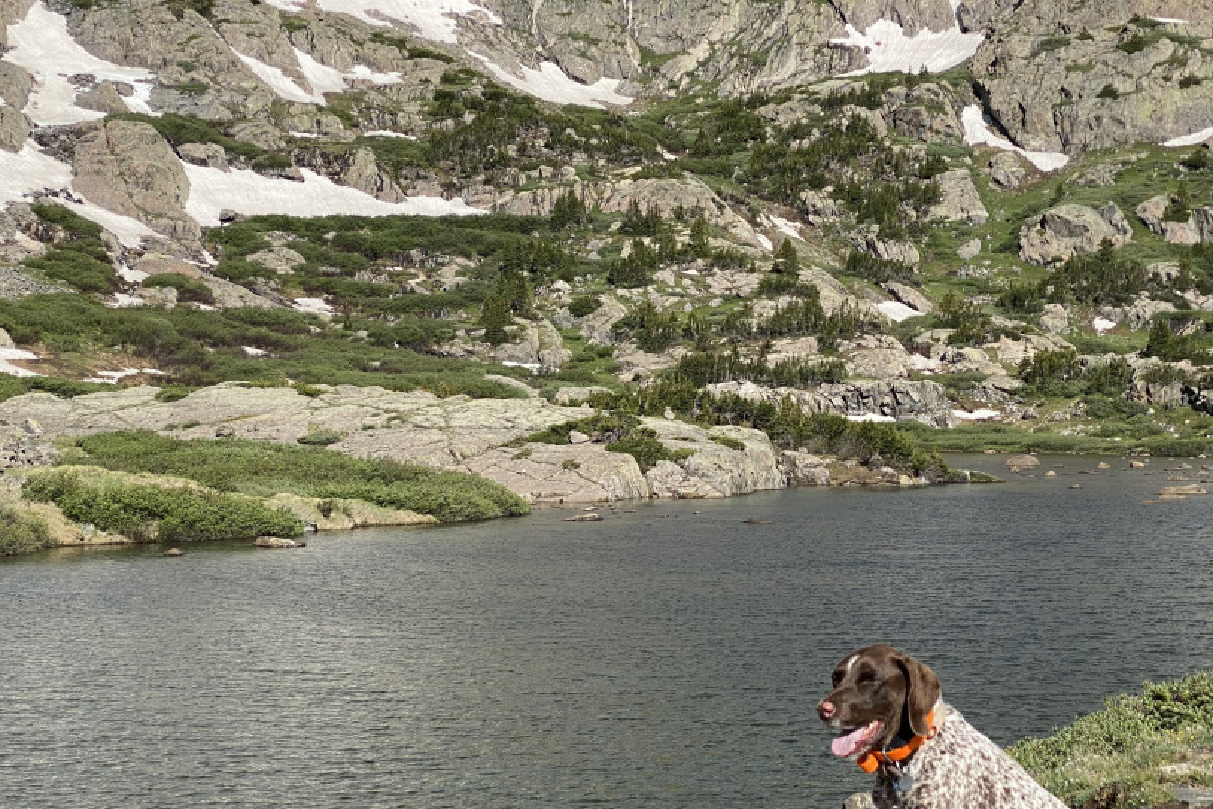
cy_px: 571
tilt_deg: -4.2
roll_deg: +0.3
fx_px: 2291
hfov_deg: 29.6
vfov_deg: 19.9
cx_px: 729
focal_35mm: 68
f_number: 2
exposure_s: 1/1845
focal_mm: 6
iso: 20
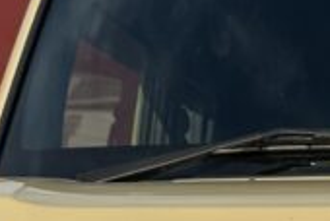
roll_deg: -1.0
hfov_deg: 13.1
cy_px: 372
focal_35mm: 150
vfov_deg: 8.9
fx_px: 1377
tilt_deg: -4.4
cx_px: 448
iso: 80
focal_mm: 6.86
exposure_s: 1/5000
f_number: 1.78
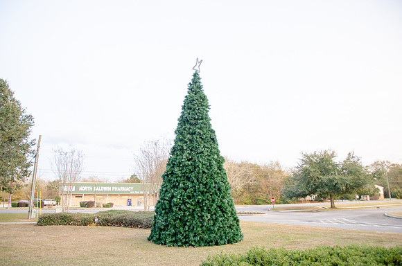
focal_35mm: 24
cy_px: 133
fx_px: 267
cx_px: 201
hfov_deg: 73.9
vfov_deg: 52.9
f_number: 4
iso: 400
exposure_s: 1/60
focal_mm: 16
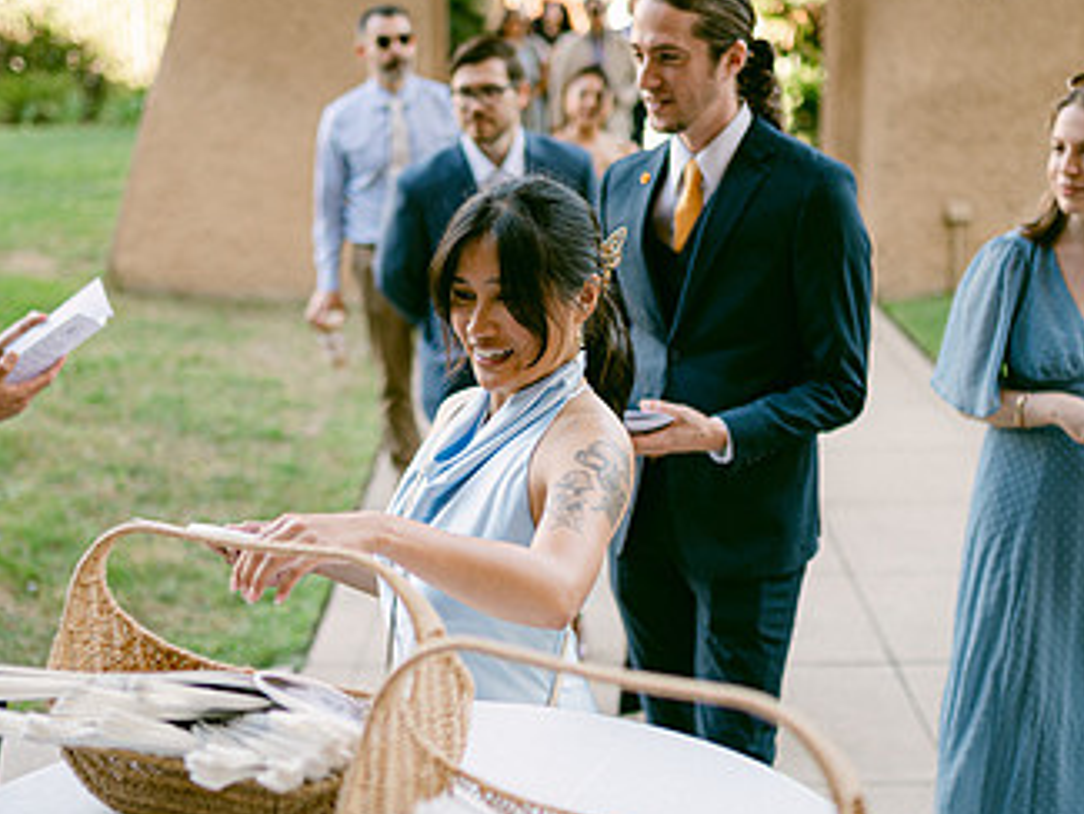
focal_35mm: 60
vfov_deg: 24.4
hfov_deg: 32.2
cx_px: 510
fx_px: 1880
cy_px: 487
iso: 100
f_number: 1.4
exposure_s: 1/320
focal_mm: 35
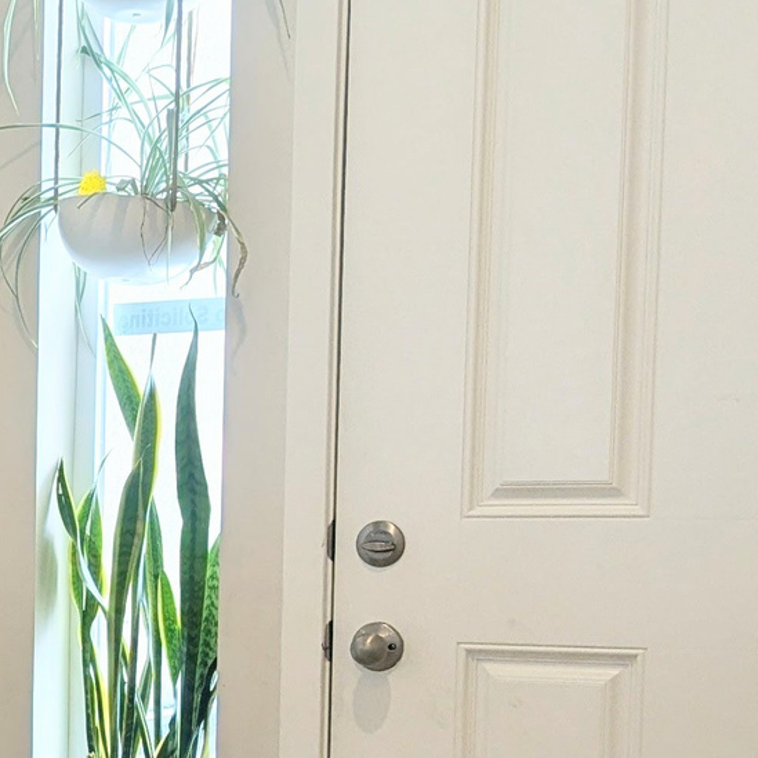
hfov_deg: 19.4
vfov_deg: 21.6
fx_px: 1957
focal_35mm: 79
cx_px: -340
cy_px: 634
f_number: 1.85
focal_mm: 6.81
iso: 52
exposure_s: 1/120
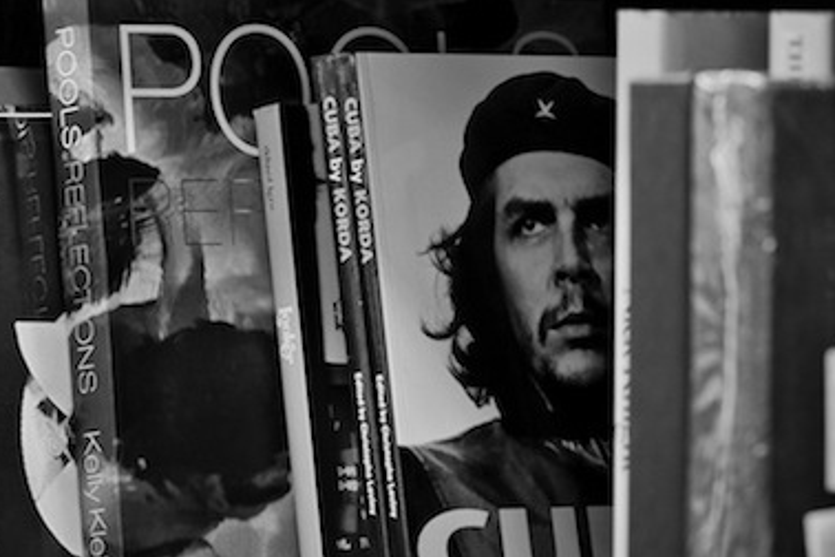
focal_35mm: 265
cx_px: 416
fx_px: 6146
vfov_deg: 5.2
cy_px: 69
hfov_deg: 7.8
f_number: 1.8
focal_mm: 75
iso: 250
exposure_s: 1/30
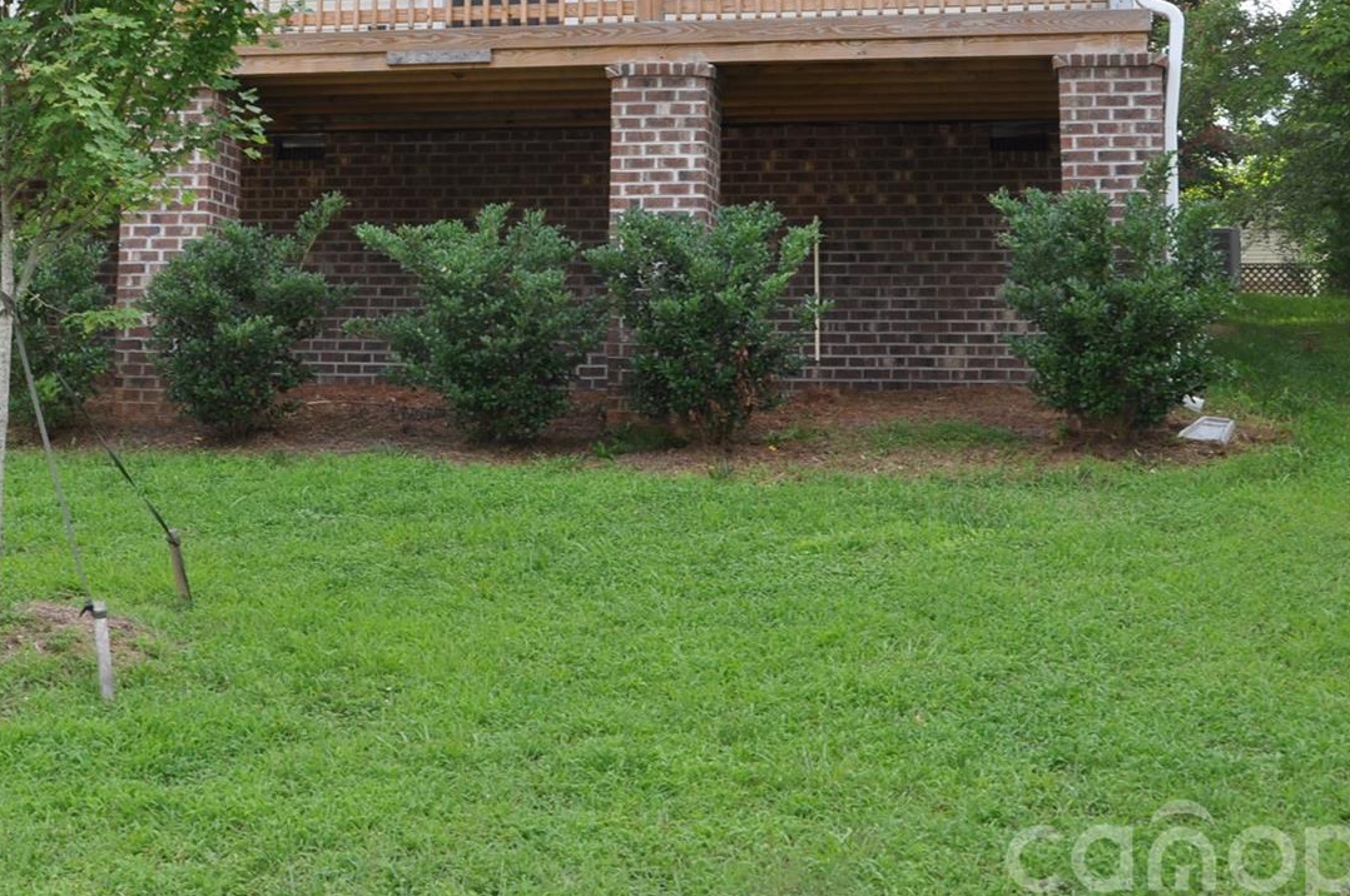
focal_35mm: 57
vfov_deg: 23.2
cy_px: 103
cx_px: 477
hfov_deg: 34.8
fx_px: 2135
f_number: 9
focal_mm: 20
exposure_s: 1/80
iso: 200
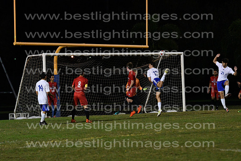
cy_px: 80
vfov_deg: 6.8
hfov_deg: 10.2
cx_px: 120
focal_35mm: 202
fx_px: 1356
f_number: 4
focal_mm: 135
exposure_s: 1/1000
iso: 6400
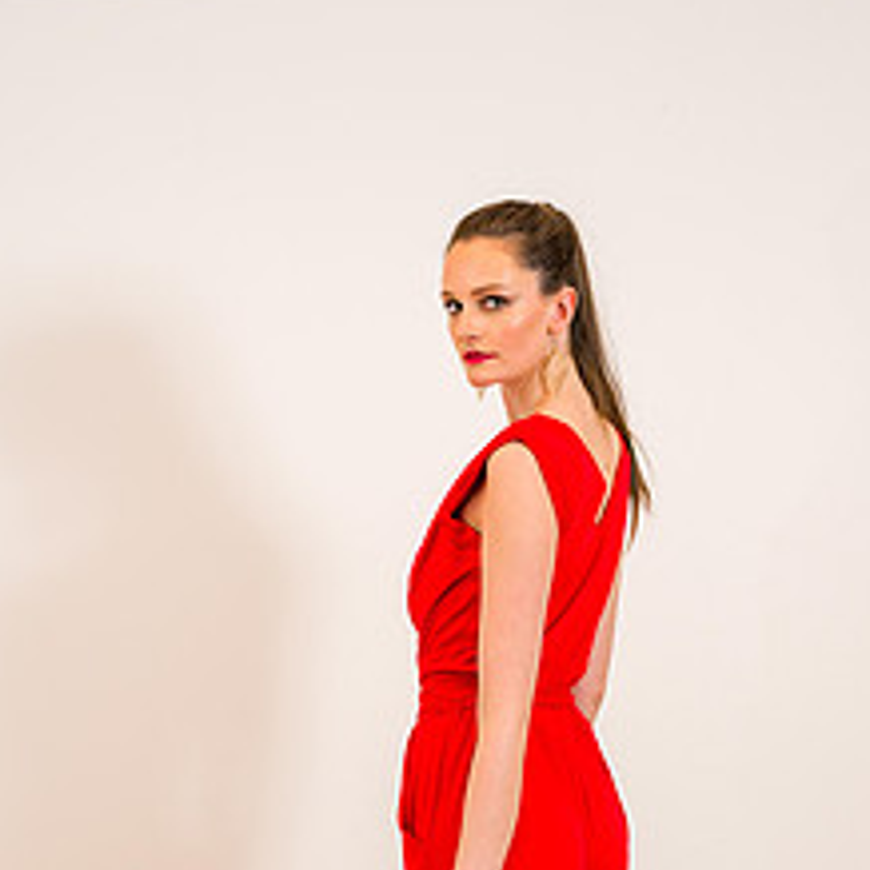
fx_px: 1990
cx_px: 461
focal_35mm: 70
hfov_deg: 24.7
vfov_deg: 23.9
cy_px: 810
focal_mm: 40
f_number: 6.3
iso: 500
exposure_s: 1/250
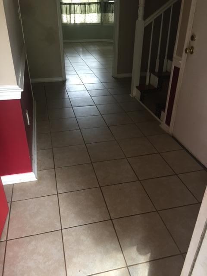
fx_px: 231
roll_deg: -0.1
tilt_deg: -29.8
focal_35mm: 29
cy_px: 138
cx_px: 104
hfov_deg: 48.2
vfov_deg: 61.7
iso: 100
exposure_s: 1/30
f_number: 2.2
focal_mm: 4.15
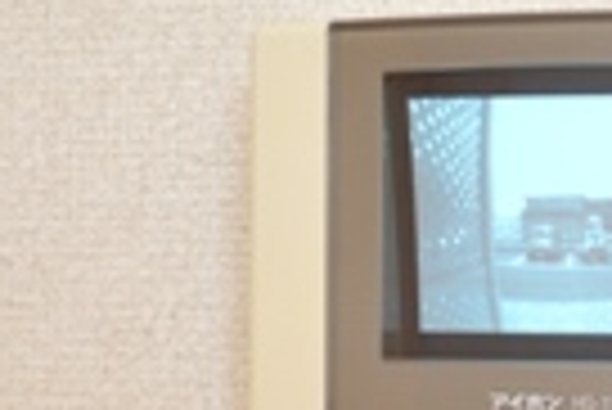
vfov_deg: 12.7
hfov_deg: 18.8
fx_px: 1804
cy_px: 435
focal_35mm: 106
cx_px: 590
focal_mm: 24
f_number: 4.5
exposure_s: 1/60
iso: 400
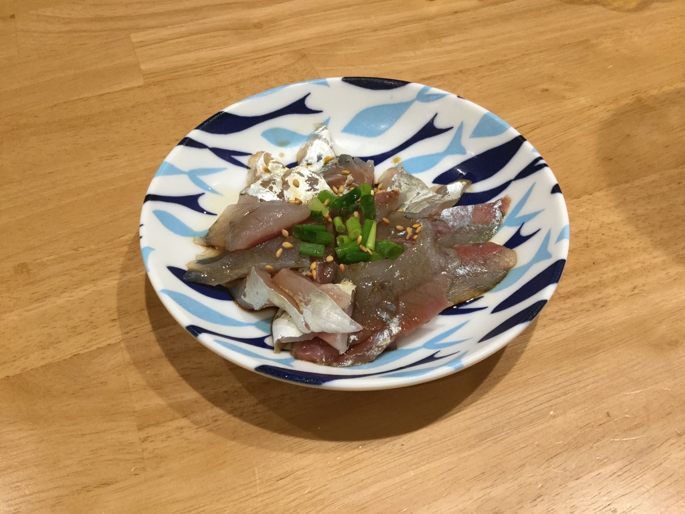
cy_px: 257
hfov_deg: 58.4
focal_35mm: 31
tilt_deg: -50.8
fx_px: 613
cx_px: 342
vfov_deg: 45.4
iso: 100
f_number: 2.4
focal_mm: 3.3
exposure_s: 1/30
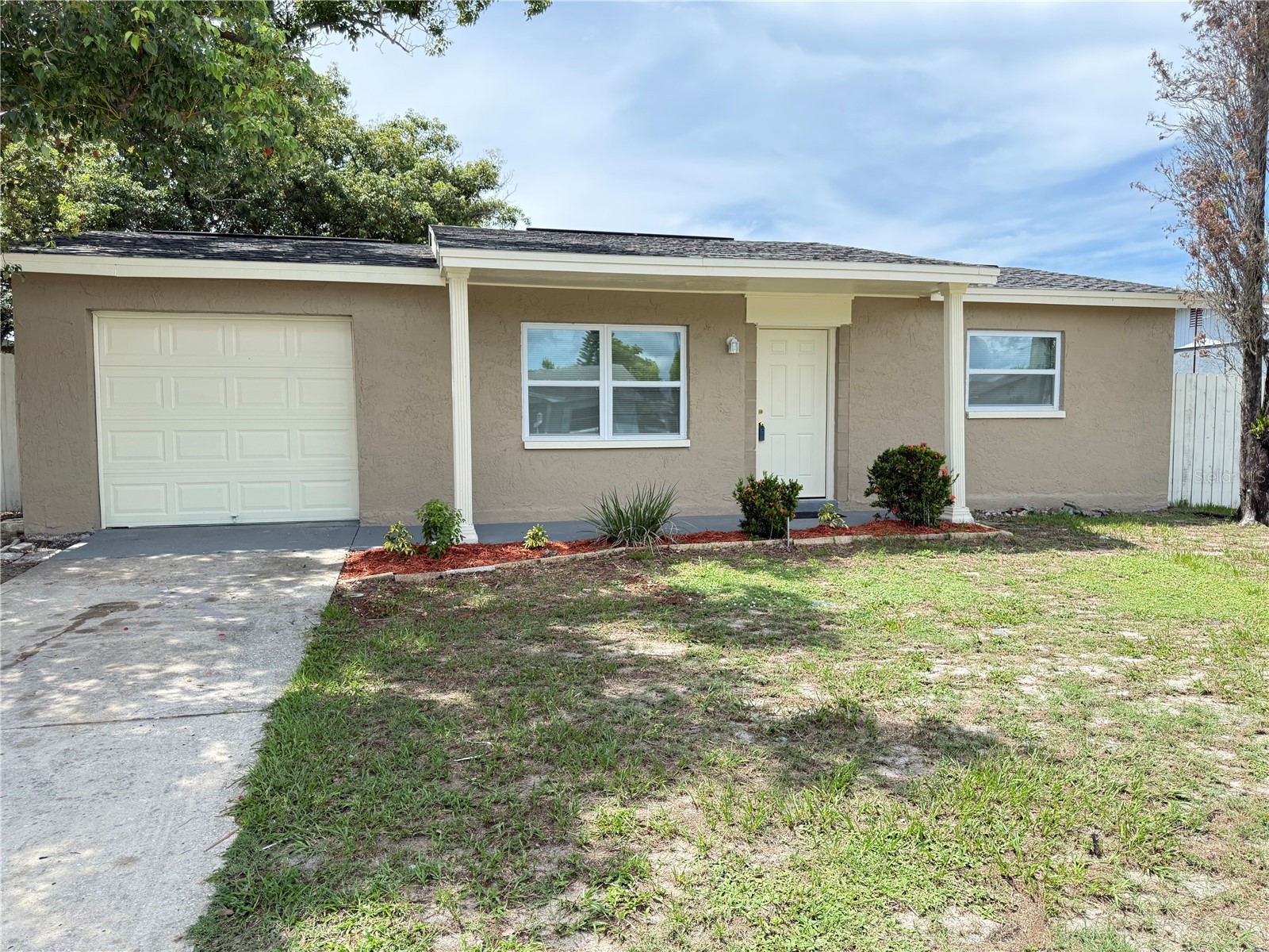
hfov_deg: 71.6
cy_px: 476
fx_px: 880
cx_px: 634
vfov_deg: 56.8
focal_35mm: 24
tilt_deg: -3.2
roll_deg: +0.6
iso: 100
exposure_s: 1/2110
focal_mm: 6.76
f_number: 1.78
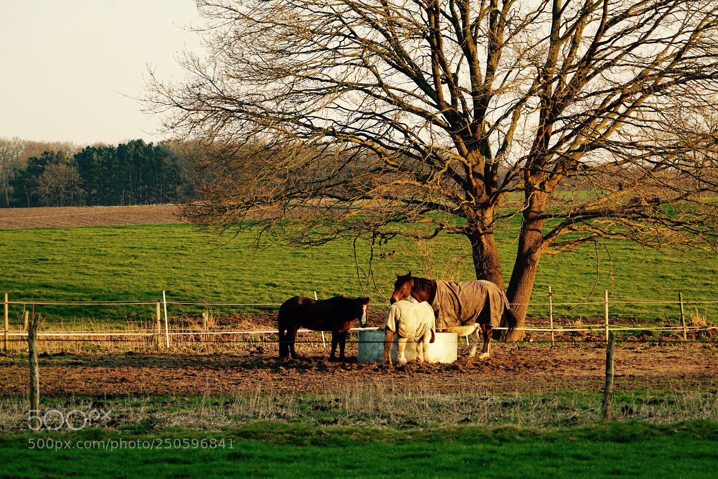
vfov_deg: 11.4
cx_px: 359
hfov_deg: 17.1
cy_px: 240
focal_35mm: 120
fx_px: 2393
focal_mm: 120
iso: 100
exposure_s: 1/100
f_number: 6.3
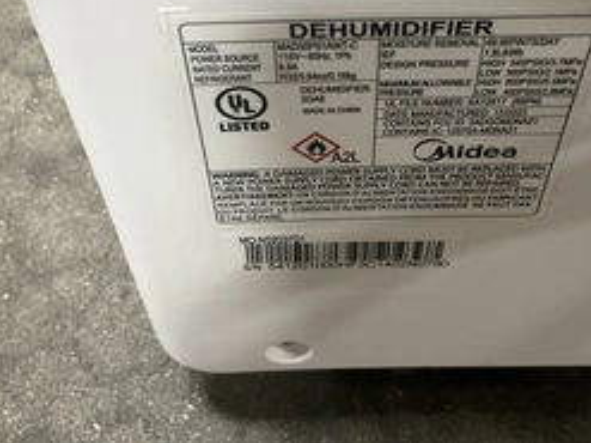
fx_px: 802
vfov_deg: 30.1
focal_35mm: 47
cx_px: 345
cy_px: 91
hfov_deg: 40.3
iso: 250
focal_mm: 3
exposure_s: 1/40
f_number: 1.8
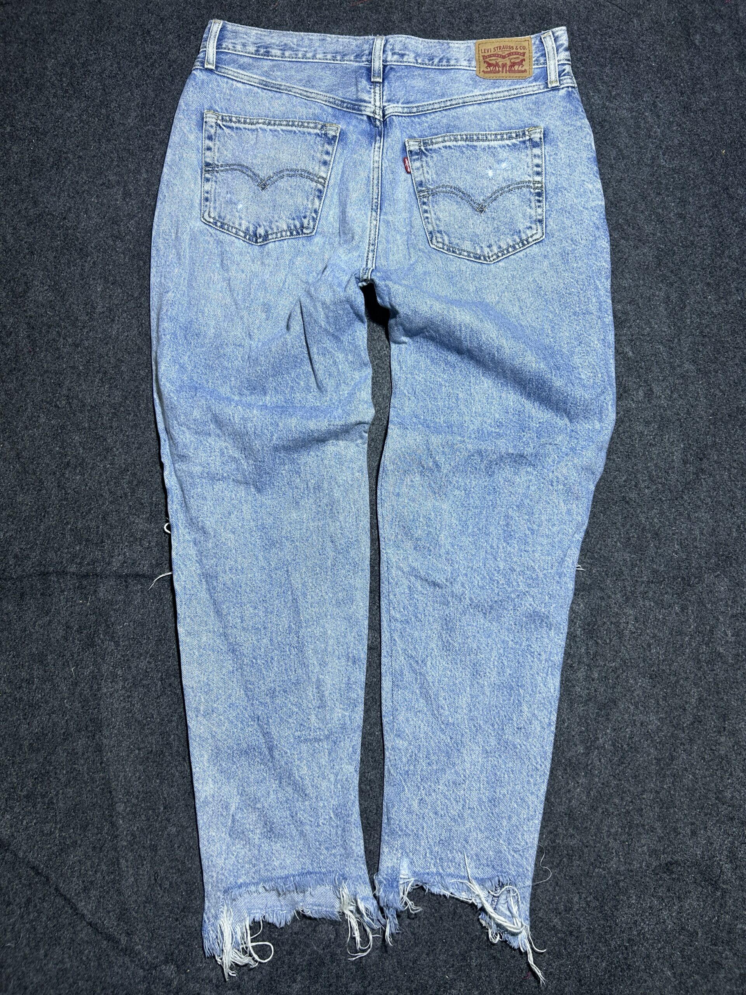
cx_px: 373
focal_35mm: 26
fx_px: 747
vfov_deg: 67.3
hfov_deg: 53.1
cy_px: 498
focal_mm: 5.7
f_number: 1.5
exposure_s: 1/100
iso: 80
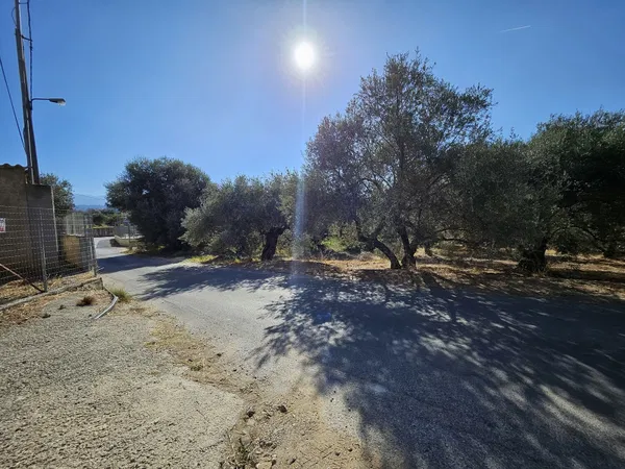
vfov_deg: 89.9
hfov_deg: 106.2
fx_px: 235
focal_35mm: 13
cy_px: 234
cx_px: 312
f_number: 2.2
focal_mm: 1.74
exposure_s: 1/1654
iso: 32
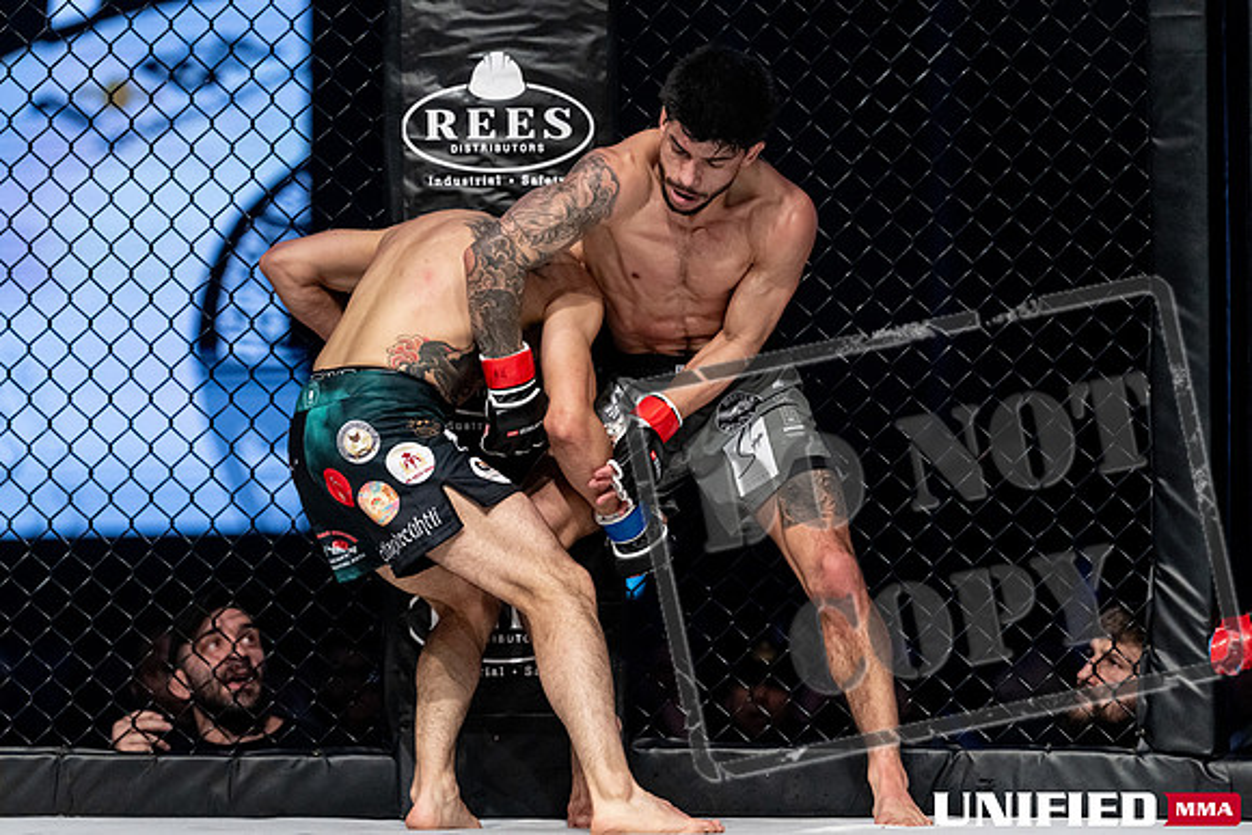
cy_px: 418
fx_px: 5218
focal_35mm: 150
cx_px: 626
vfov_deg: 9.2
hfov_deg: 13.7
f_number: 2.8
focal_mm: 150
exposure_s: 1/1000
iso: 2500
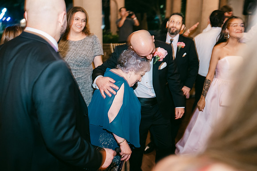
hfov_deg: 54.4
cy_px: 86
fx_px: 250
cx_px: 128
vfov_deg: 37.9
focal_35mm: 35
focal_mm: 35
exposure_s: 1/15
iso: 1600
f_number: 2.5
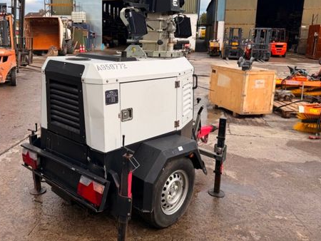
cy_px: 90
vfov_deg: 43.8
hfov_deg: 55.8
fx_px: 297
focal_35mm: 32
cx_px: 112
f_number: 1.78
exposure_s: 1/2445
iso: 80
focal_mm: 6.76
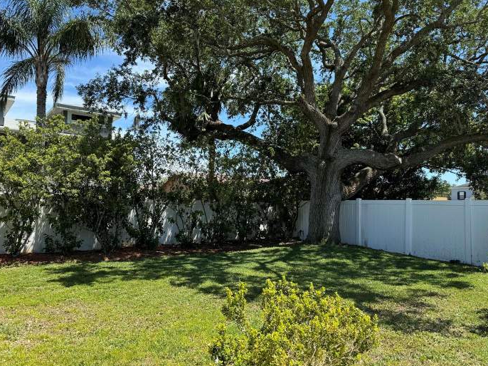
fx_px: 395
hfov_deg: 63.4
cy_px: 189
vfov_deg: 49.7
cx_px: 235
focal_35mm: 28
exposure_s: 1/1923
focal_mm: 6.76
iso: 80
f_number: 1.78
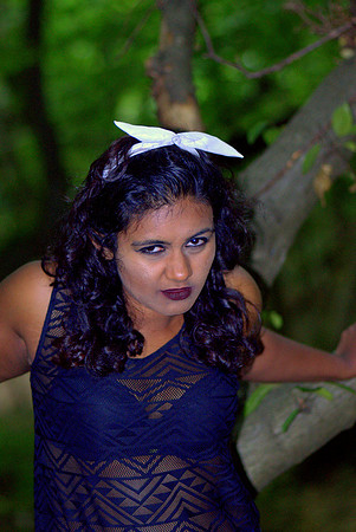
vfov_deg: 13.7
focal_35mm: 150
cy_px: 266
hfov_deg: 9.2
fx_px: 2220
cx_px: 178
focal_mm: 100
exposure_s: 1/60
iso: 800
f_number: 2.8
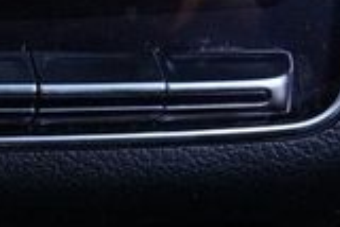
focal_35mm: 180
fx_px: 1702
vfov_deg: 7.6
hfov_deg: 11.0
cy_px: 85
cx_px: -170
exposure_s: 1/250
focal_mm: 30
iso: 6400
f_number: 9
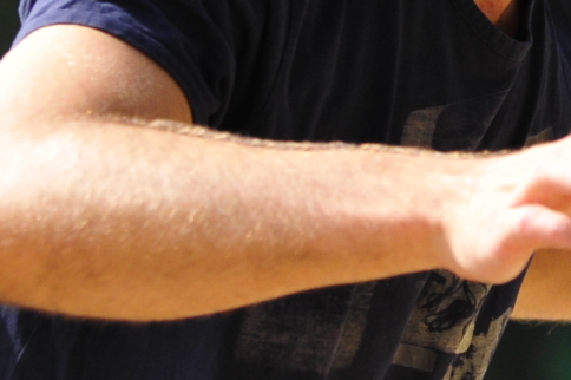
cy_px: -5
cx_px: 580
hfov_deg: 2.8
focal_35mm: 740
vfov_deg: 1.9
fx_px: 11729
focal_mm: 140
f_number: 4.8
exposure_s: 1/5000
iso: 1000
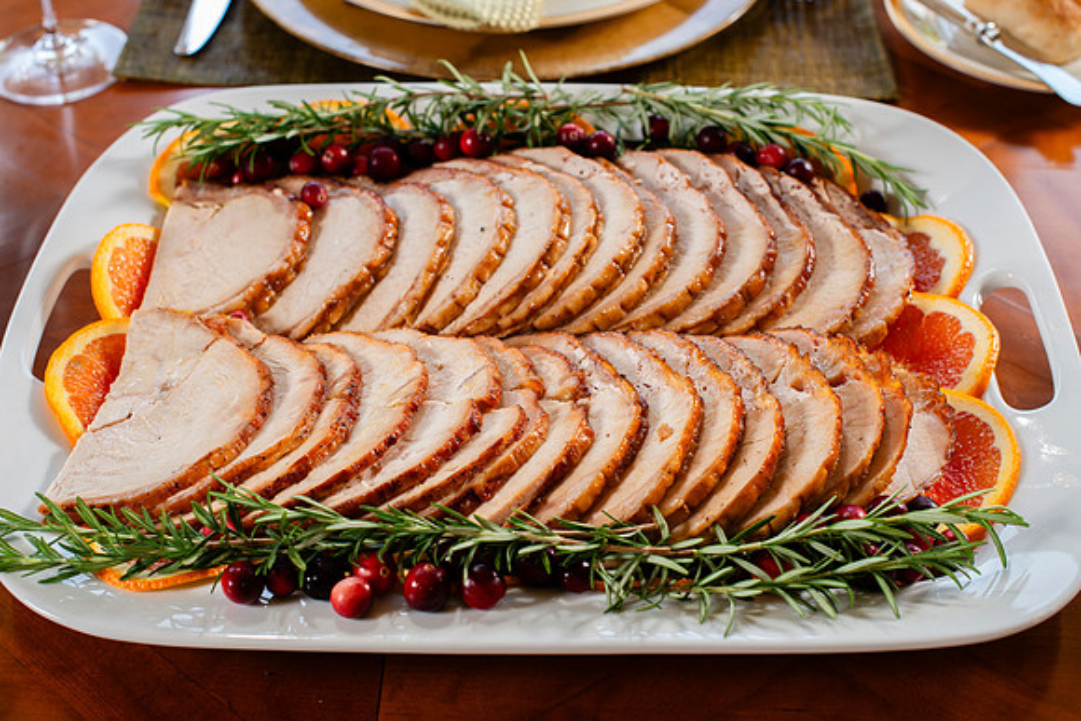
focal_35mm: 51
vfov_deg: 26.6
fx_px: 1527
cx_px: 547
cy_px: 360
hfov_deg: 39.0
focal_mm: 50
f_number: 5.6
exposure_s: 1/100
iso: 250
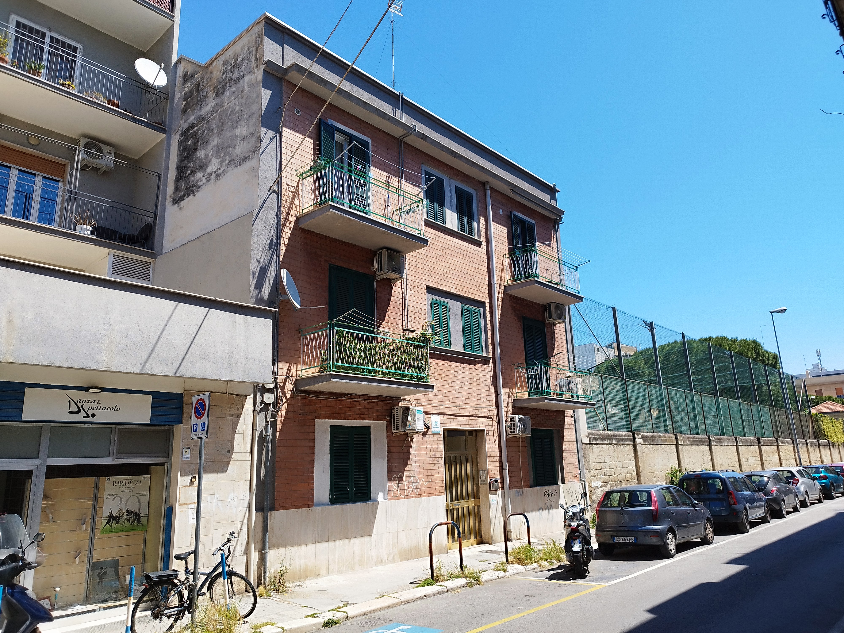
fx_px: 585
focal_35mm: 24
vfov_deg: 56.8
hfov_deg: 71.6
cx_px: 422
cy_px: 316
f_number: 1.89
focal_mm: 5.89
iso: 50
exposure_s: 1/640
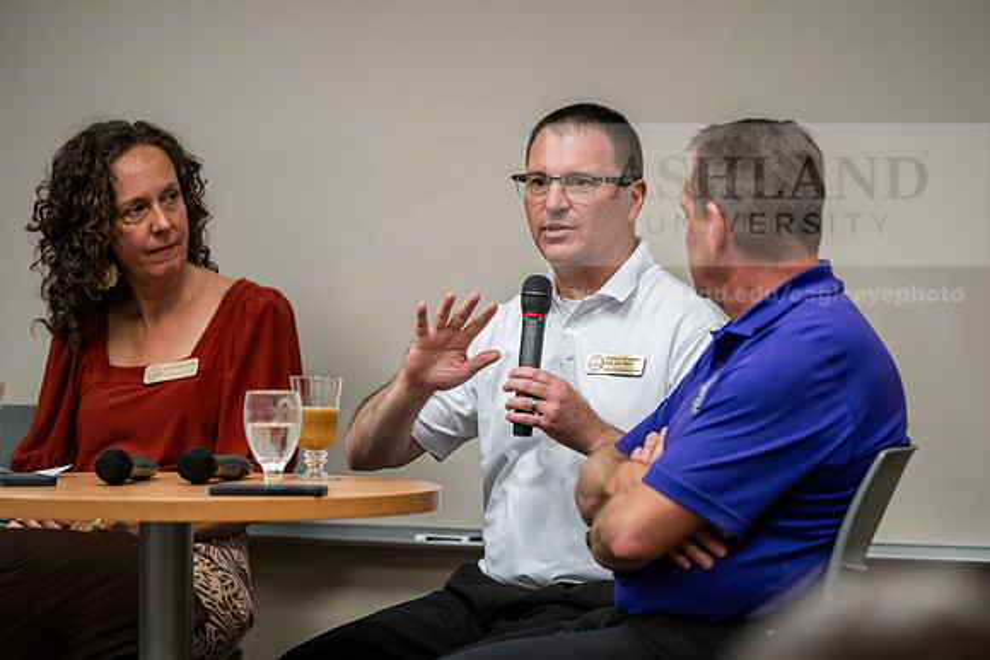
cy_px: 330
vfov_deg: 7.9
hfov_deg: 11.7
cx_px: 495
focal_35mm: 175
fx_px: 4813
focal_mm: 175
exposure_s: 1/200
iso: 1600
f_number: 2.8
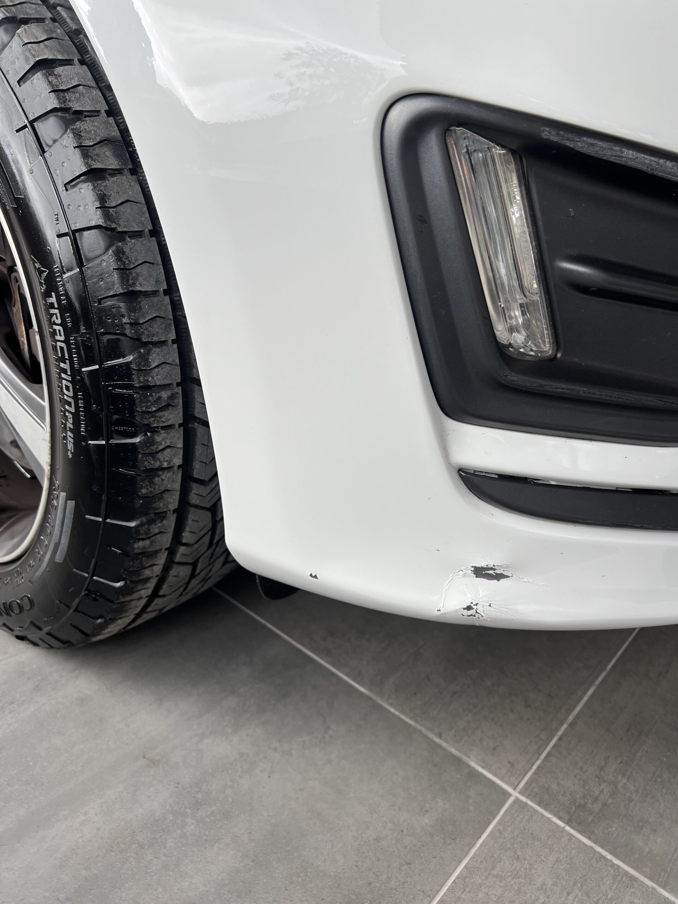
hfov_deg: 53.1
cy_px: 452
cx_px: 339
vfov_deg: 67.3
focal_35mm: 26
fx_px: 679
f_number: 1.5
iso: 32
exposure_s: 1/117
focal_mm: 5.7
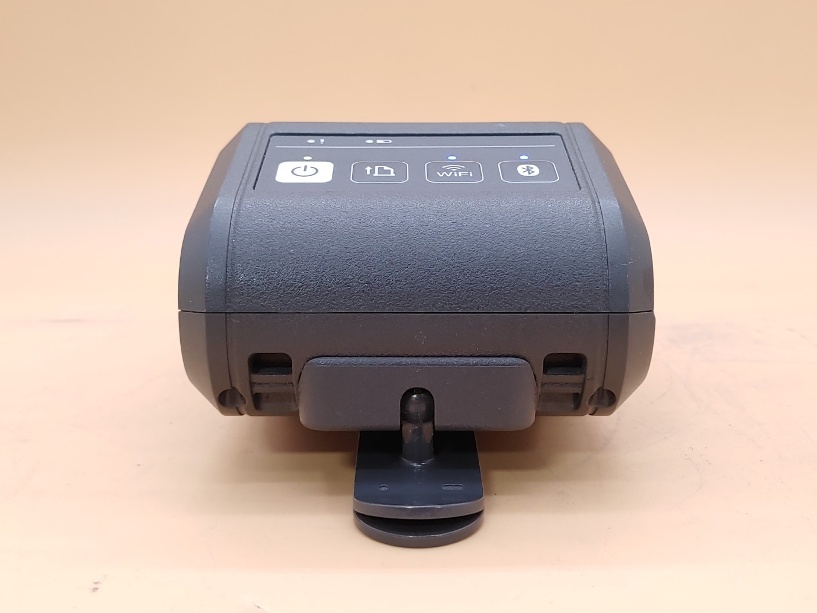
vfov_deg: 34.3
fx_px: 991
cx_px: 413
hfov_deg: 44.8
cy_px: 304
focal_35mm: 42
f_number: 1.8
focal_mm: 4.36
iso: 50
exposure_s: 1/63
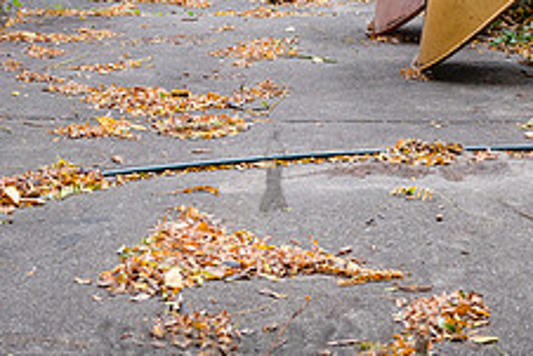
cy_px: -57
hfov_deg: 26.6
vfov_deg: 17.3
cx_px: 263
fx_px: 1126
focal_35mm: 76
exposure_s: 1/1000
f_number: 4.5
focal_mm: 29
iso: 2000
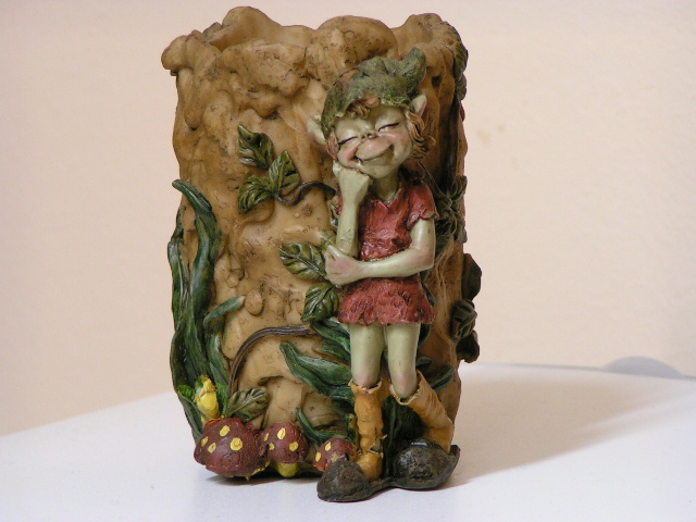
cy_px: 261
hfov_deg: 8.8
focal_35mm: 226
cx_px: 348
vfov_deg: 6.6
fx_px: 4544
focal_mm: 34.5
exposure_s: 1/5
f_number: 3.5
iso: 100
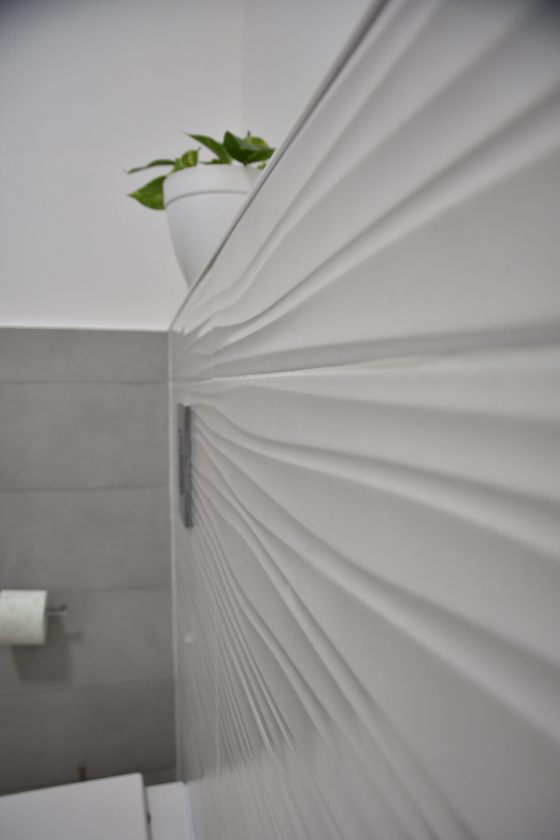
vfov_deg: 73.7
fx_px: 560
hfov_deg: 53.1
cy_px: 420
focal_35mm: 24
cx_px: 280
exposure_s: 1/13
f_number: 3.5
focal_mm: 16
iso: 100
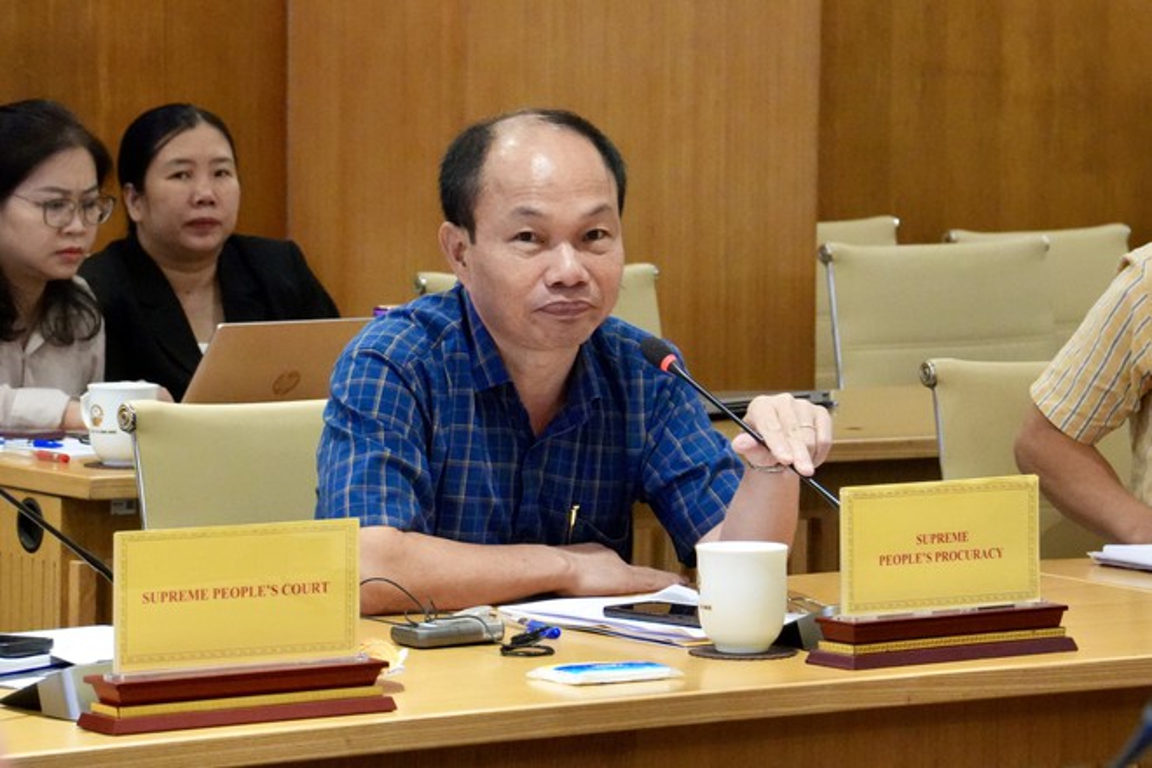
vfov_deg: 13.0
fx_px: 3360
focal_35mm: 105
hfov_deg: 19.5
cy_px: 384
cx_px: 576
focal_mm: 70
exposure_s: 1/125
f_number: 6.3
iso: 5000
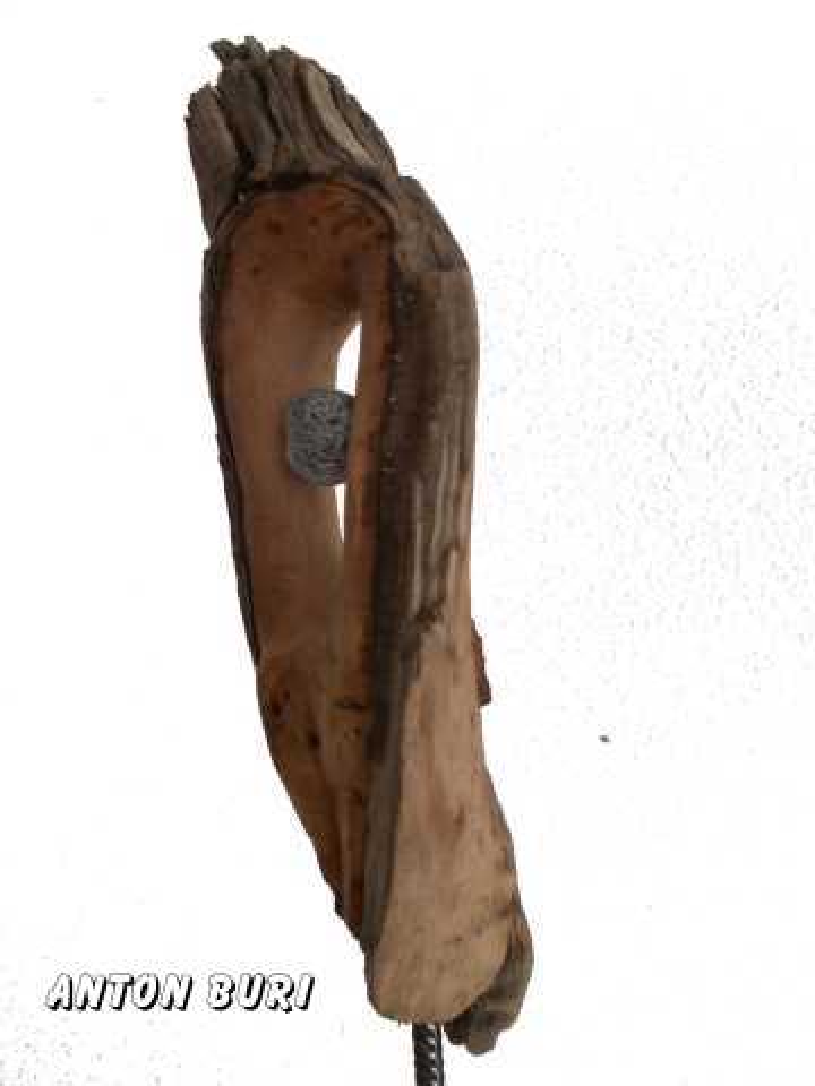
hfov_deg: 40.7
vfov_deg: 52.6
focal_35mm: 35
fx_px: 1099
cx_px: 408
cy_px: 543
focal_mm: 5.86
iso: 64
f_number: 2.8
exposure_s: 1/40
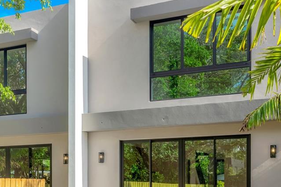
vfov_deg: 22.5
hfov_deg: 31.6
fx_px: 468
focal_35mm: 60
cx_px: 22
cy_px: 120
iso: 100
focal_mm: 24
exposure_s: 1/100
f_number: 7.1
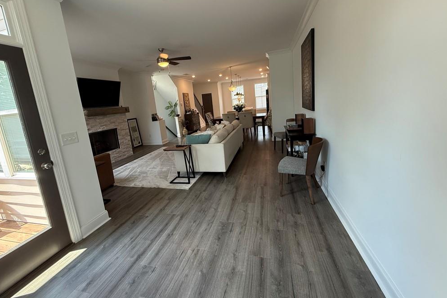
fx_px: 186
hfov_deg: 100.4
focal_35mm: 15
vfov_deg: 77.1
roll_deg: +5.4
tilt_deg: -8.9
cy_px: 133
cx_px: 219
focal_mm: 2.22
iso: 160
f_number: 2.2
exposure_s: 1/120
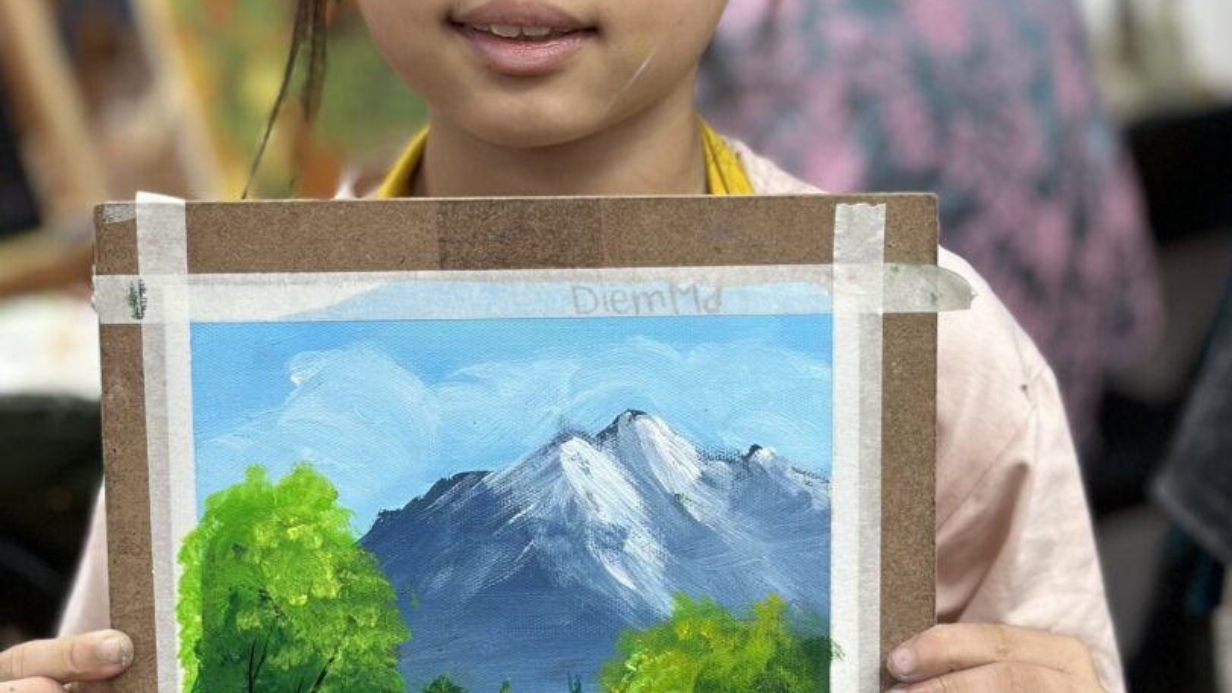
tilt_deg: -13.2
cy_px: 314
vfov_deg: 14.1
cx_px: 516
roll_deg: +0.1
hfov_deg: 24.7
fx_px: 2809
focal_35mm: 86
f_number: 1.78
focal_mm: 6.86
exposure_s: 1/100
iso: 125
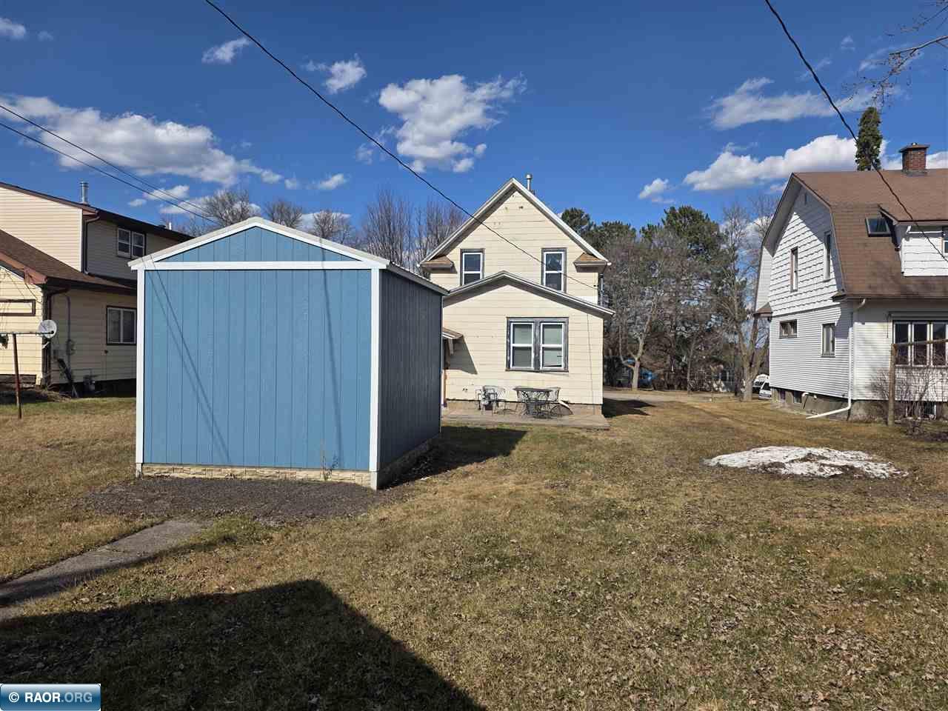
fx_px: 630
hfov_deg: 73.9
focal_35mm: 23
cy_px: 356
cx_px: 474
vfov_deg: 58.9
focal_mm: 6.25
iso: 64
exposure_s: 1/7944
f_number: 1.7
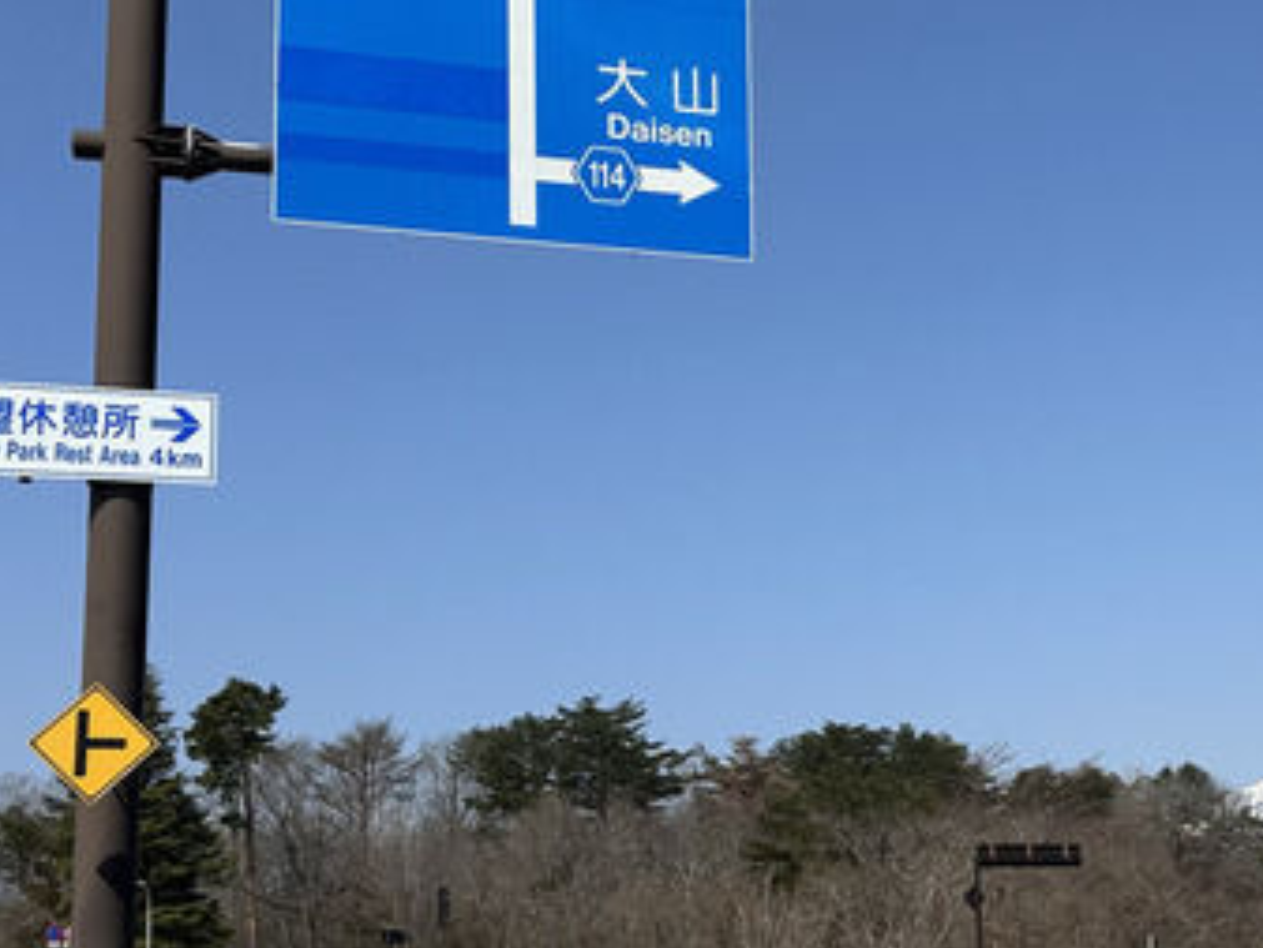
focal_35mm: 58
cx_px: 924
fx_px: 2117
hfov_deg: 32.7
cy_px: 568
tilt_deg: +11.4
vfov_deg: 25.2
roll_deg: +2.2
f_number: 1.78
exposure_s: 1/5848
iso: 80
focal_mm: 6.86
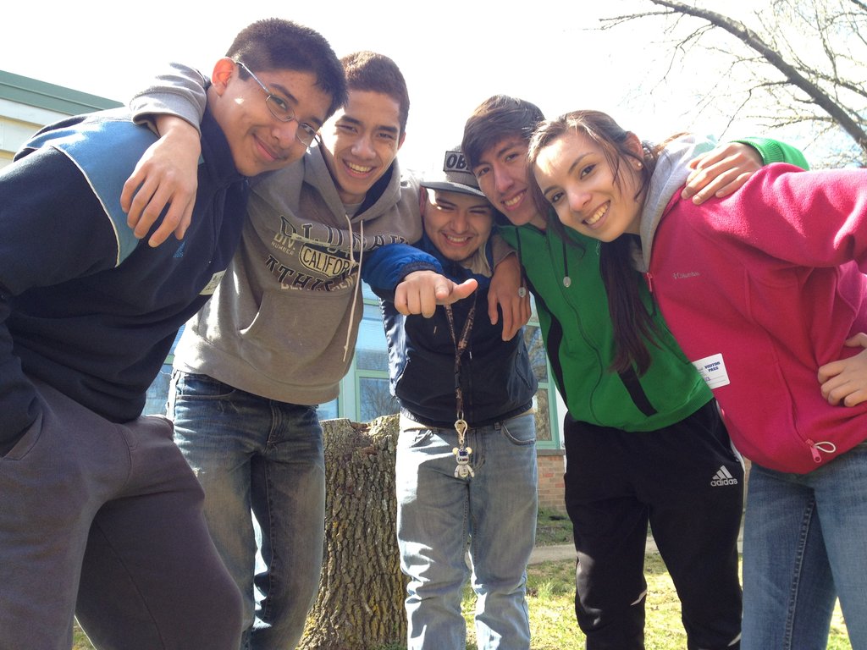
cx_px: 434
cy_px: 325
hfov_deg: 52.6
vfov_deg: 40.7
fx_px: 877
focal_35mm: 35
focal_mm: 4.28
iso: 64
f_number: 2.4
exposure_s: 1/245
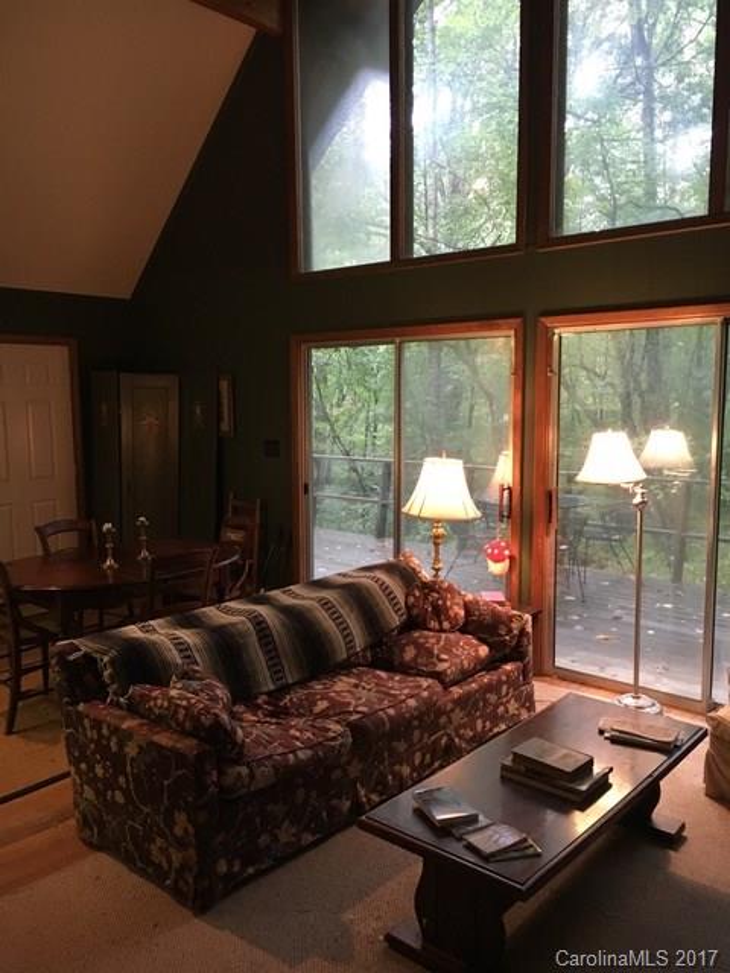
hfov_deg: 48.2
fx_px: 815
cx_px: 365
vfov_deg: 61.7
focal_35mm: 29
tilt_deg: -5.3
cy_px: 486
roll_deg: +0.6
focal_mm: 4.15
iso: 200
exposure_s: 1/24
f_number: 2.2
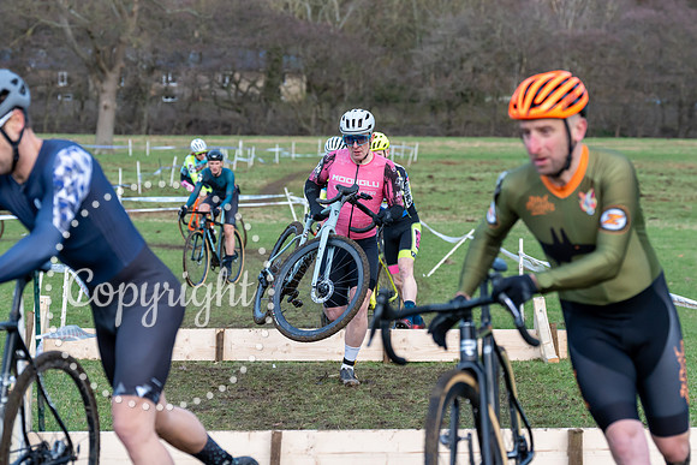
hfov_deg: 16.6
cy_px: 176
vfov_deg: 11.1
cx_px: 360
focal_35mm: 123
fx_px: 2389
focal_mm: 99
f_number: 4
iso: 2000
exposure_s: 1/1000
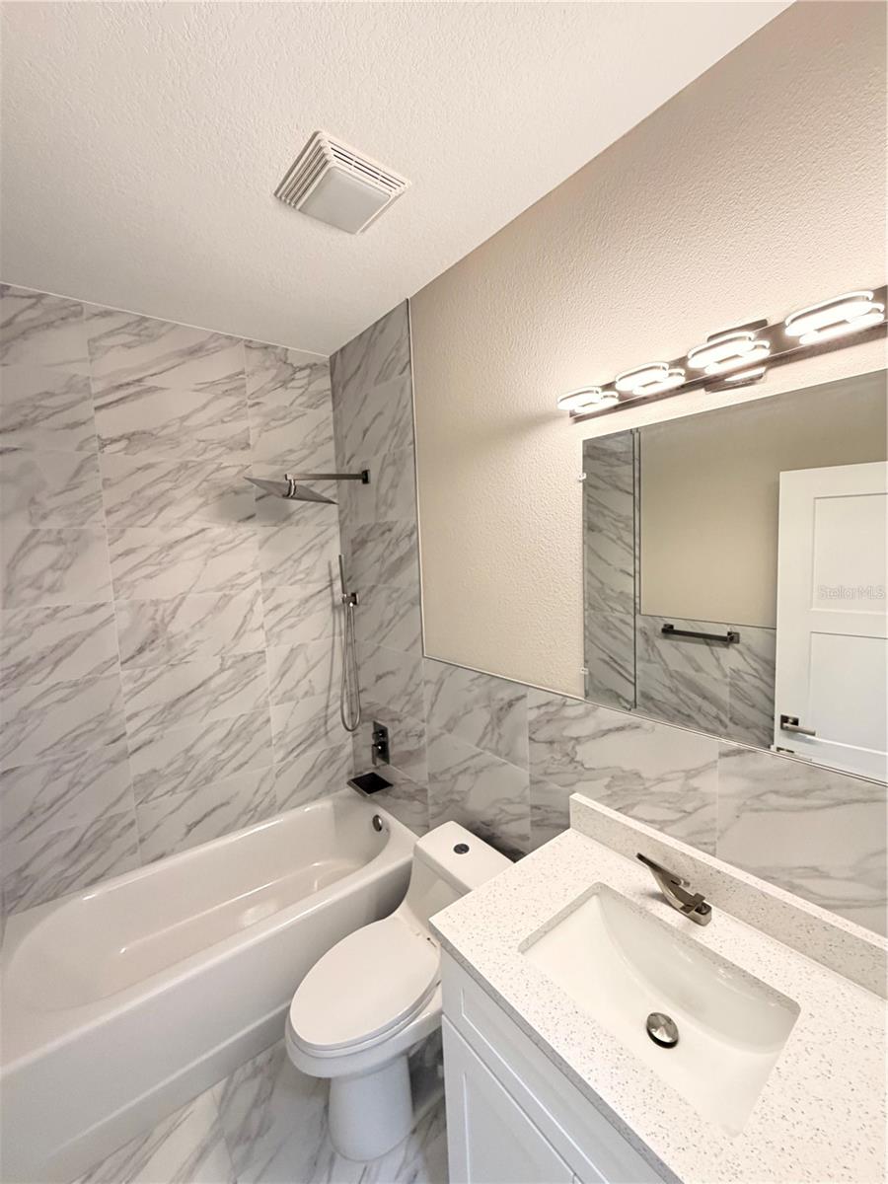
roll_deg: +1.7
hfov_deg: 85.7
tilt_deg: -5.9
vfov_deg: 102.1
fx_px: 479
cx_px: 444
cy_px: 592
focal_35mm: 14
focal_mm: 2.22
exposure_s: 1/60
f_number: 2.2
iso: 320
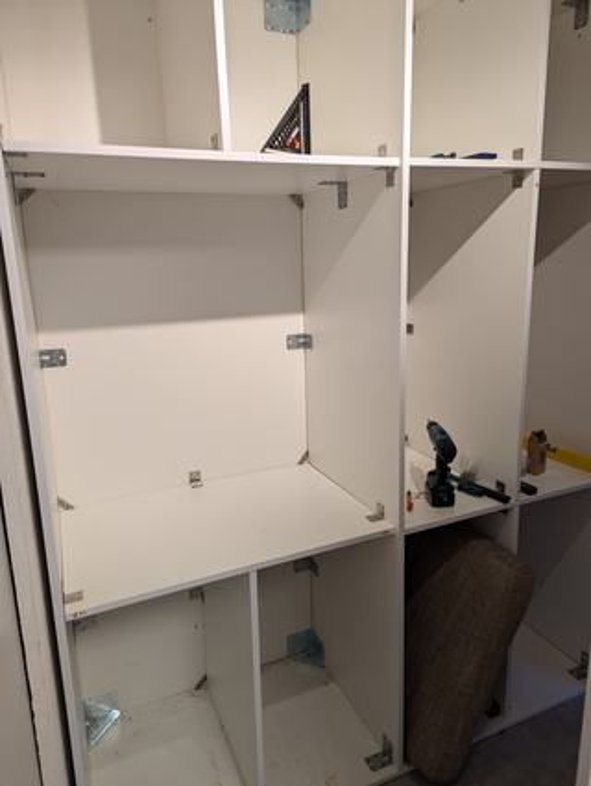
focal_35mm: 24
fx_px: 545
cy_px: 393
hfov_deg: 56.9
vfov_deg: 71.5
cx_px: 296
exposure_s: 1/22.7
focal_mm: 6.81
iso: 47
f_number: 1.85
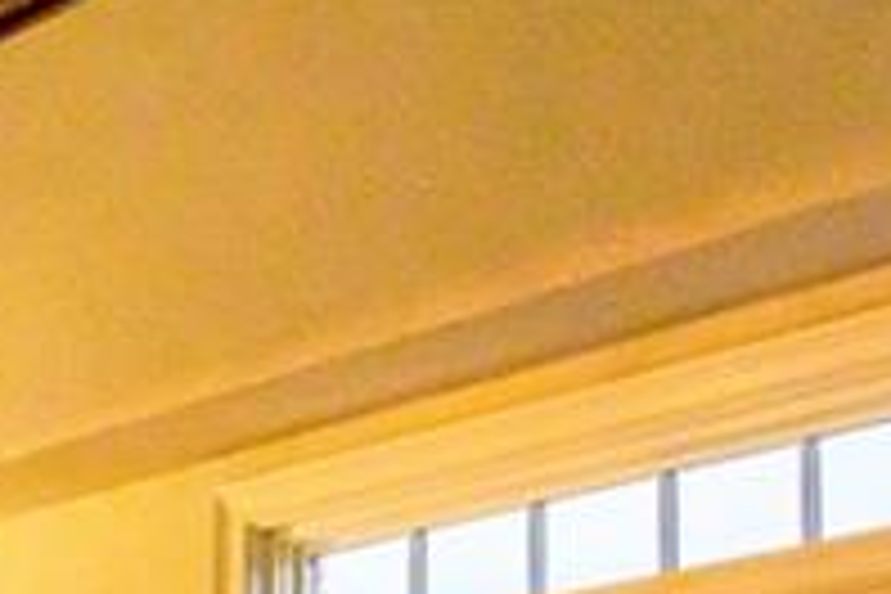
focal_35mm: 124
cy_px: 1228
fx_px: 3069
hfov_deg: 15.2
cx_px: -464
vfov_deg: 10.1
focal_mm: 24
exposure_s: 1/50
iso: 1400
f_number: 8
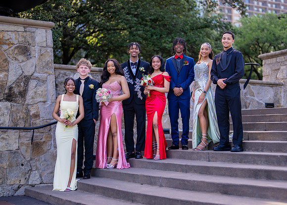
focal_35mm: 58
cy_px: 111
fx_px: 477
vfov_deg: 24.2
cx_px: 157
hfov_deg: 33.5
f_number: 1.2
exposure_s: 1/1600
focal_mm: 50
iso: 200
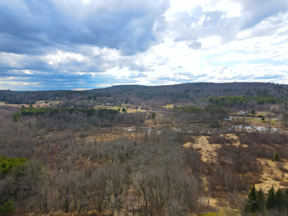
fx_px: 200
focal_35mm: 24
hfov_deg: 71.6
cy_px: 108
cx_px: 144
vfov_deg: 56.8
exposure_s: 1/640
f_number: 2.8
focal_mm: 4.5
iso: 100
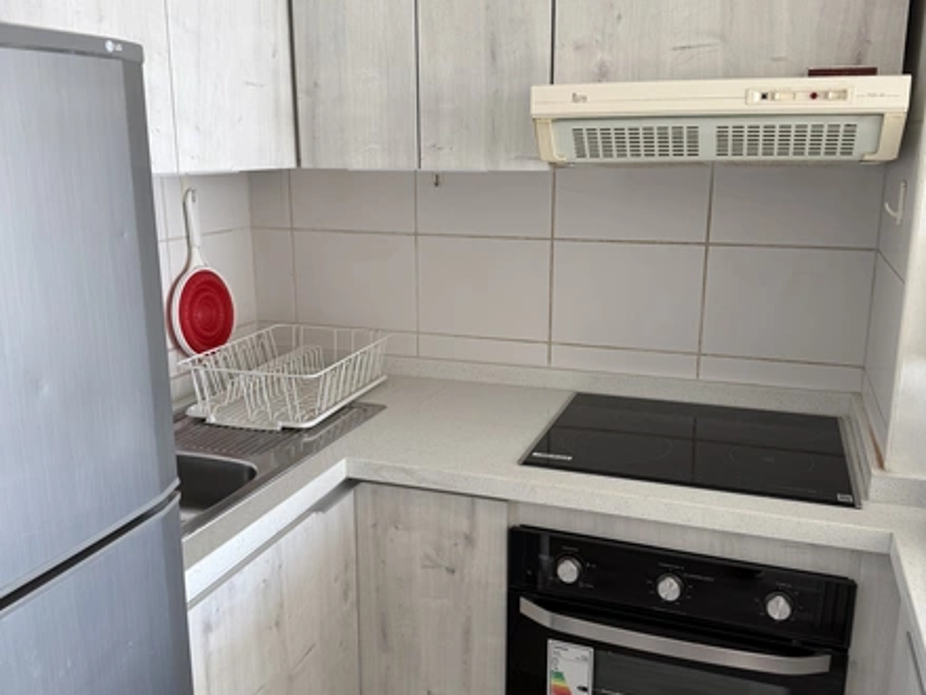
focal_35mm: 24
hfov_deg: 71.6
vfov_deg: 56.8
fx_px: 642
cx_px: 463
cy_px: 348
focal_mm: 6.76
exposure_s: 1/121
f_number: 1.78
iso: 64
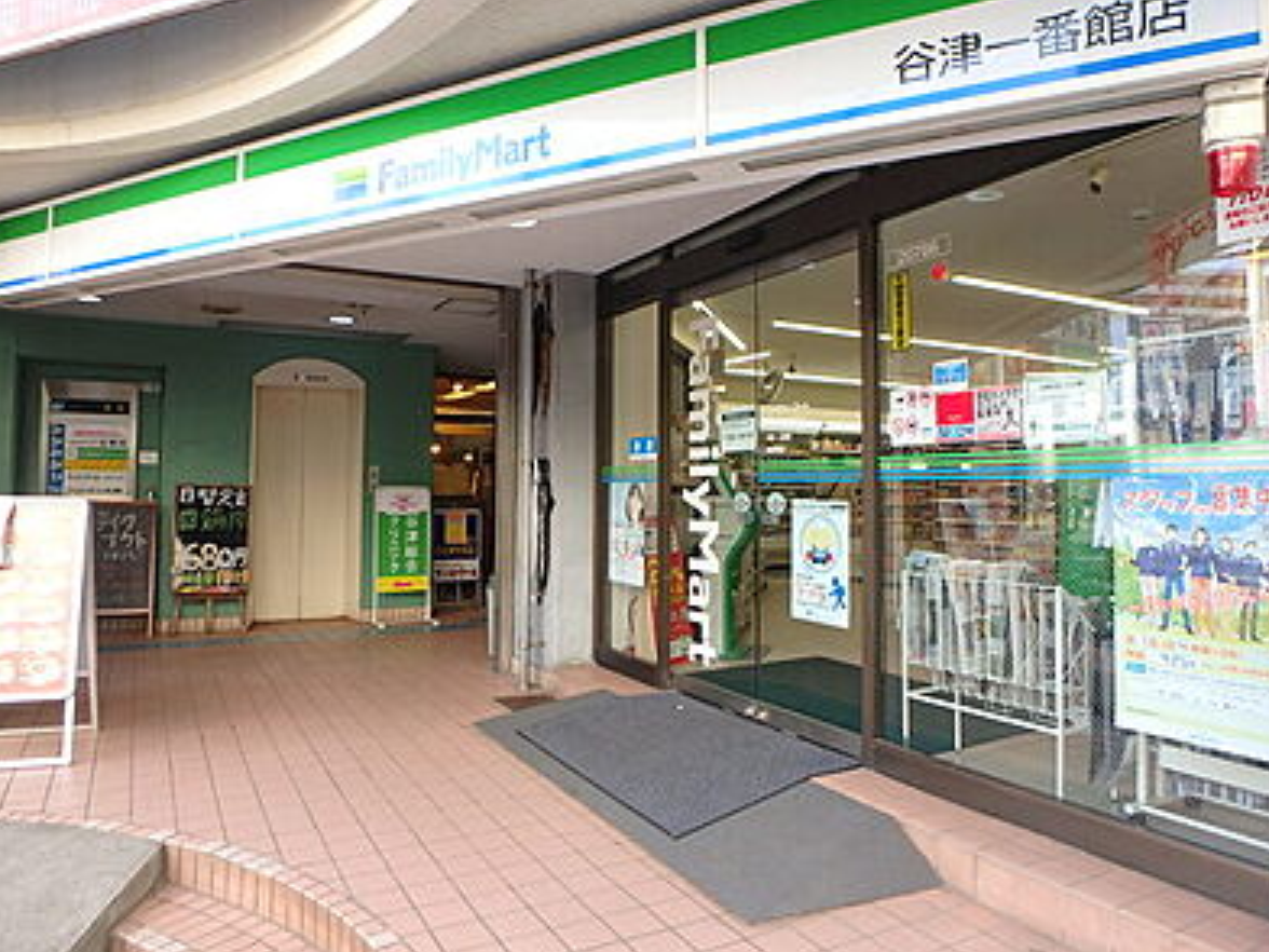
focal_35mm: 24
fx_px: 880
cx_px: 615
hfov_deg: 71.6
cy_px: 466
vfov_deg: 56.8
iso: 125
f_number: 3.5
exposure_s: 1/80
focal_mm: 3.7
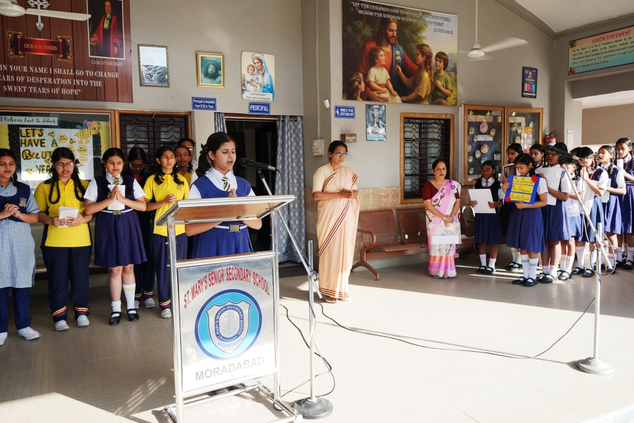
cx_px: 317
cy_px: 212
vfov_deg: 46.4
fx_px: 493
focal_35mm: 28
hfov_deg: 65.5
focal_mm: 28
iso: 100
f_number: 5.6
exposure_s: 1/80
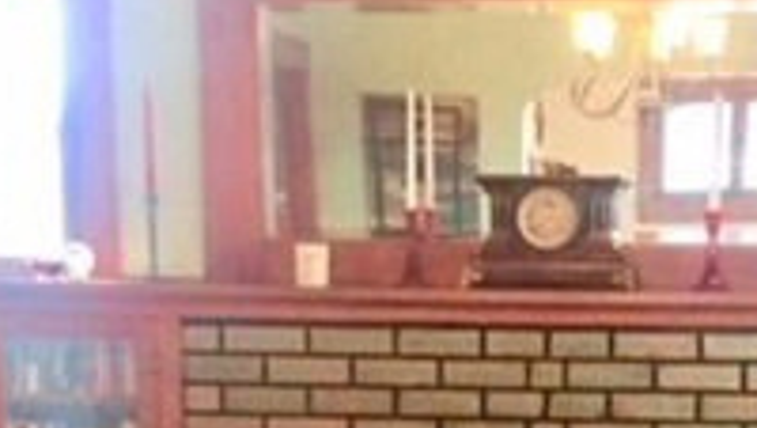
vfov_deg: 11.7
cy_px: 557
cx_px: 613
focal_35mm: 101
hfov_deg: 20.9
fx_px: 2030
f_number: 2.2
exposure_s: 1/30
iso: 125
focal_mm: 4.15
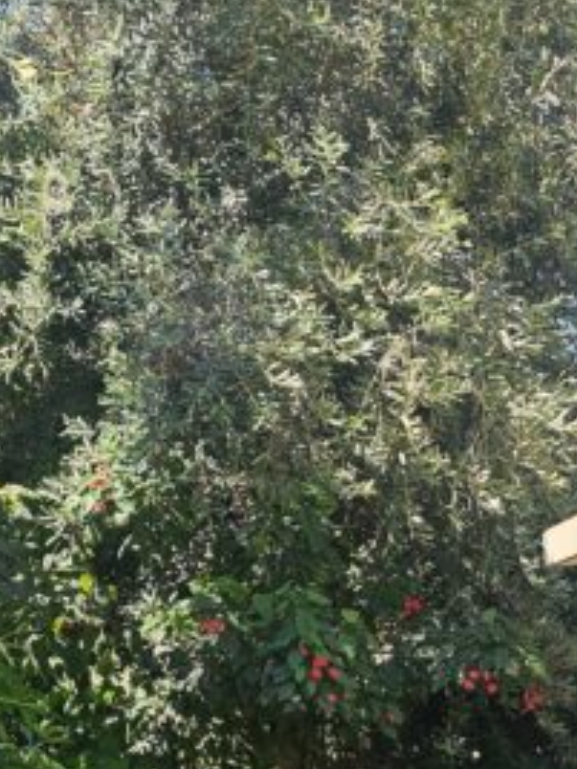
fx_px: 1956
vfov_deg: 21.7
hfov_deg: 16.5
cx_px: 531
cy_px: 712
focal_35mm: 88
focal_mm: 6.3
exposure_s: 1/322
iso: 10
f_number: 1.7
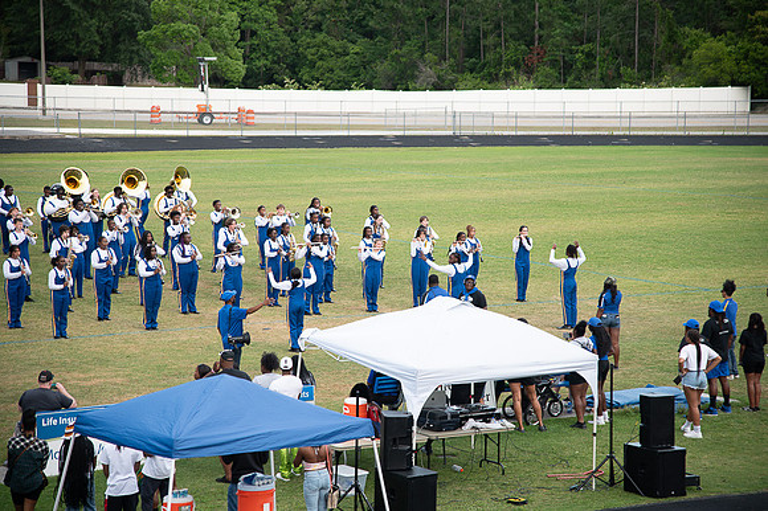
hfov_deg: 17.1
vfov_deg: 11.4
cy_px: 256
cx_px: 384
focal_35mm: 120
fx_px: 2558
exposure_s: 1/200
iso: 400
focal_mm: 120
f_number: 4
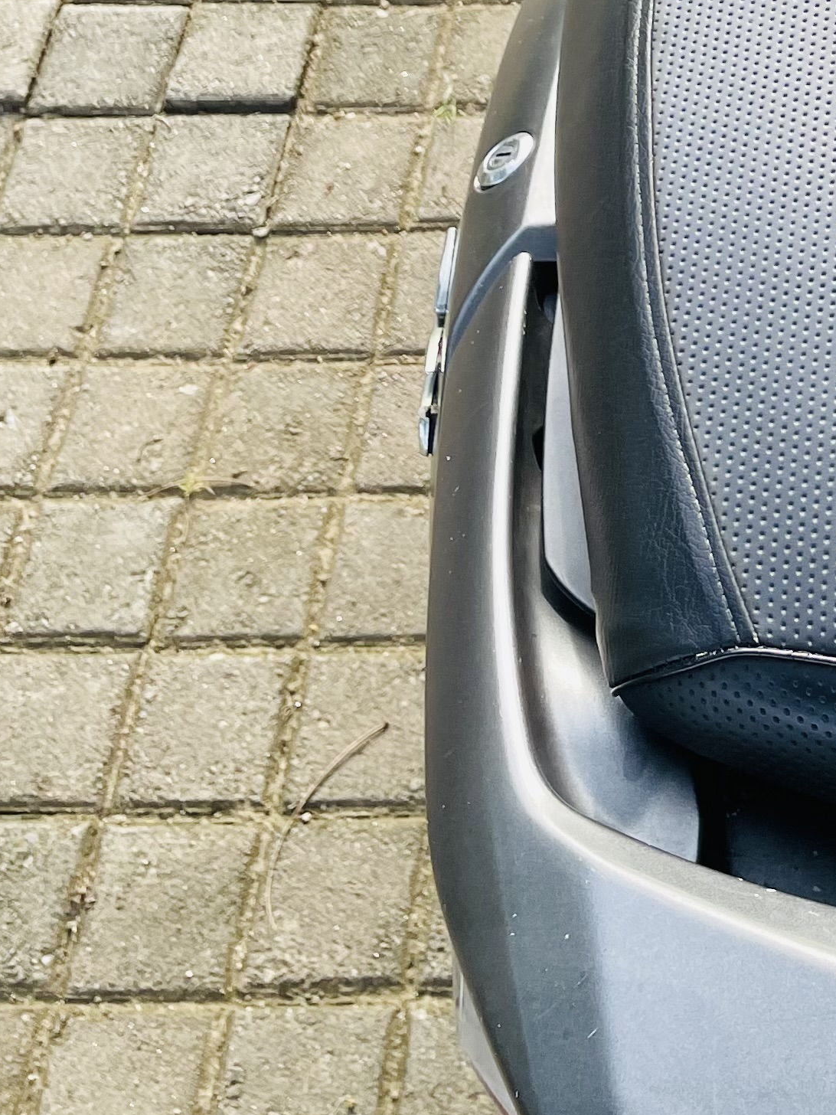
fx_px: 2318
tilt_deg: -46.0
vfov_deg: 24.1
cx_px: 1025
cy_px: -289
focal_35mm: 72
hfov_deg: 19.2
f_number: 1.6
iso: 32
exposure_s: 1/390
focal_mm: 4.2
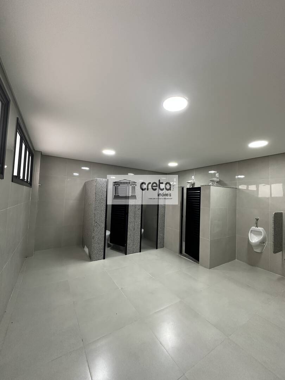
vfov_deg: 102.1
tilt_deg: +2.0
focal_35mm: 14
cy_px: 190
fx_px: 154
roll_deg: -3.3
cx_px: 142
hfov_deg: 85.7
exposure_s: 1/60
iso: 320
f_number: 2.2
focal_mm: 2.22
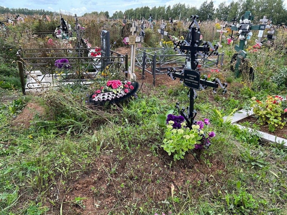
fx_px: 216
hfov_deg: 67.3
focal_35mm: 26
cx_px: 144
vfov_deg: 53.1
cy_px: 108
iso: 50
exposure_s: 1/753
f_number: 1.5
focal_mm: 5.7
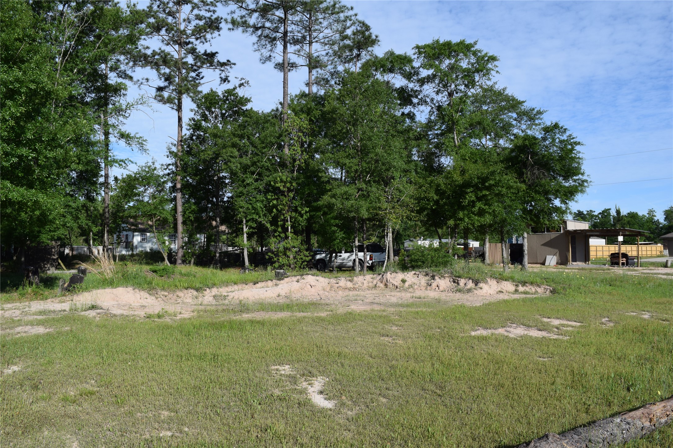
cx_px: 336
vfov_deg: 47.9
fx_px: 505
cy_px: 224
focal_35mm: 27
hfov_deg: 67.4
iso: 200
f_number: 9
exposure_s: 1/320
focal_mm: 18
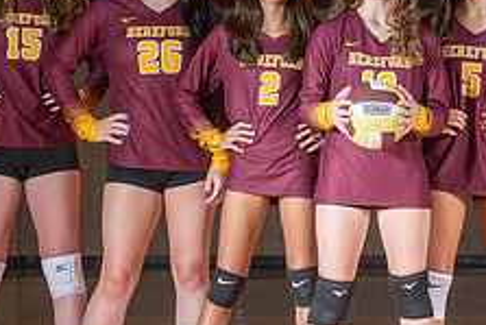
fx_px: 3674
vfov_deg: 5.1
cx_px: 397
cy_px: 192
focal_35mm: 272
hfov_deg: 7.6
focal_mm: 74
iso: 100
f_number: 6.3
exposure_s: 1/160
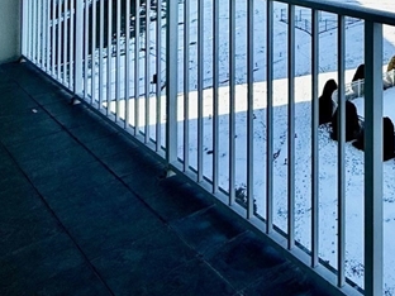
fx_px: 525
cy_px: -97
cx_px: 441
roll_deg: +0.0
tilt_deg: +0.9
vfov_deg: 26.4
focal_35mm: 46
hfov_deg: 35.0
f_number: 2.2
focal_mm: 2.22
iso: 50
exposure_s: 1/2611
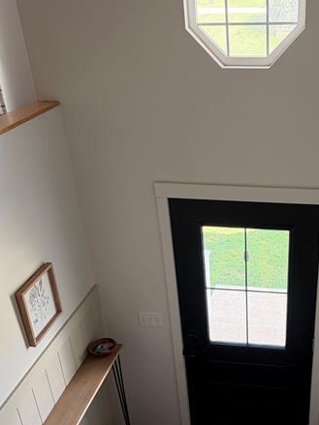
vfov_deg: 43.9
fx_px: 516
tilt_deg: -32.7
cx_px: 249
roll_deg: +1.0
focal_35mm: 42
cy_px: 298
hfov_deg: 33.5
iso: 200
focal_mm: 6.76
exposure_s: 1/149
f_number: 1.78
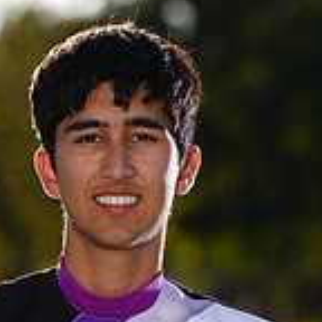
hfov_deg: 4.0
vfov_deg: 4.0
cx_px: 100
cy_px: 452
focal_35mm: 438
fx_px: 4610
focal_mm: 128
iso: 125
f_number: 4
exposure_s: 1/800
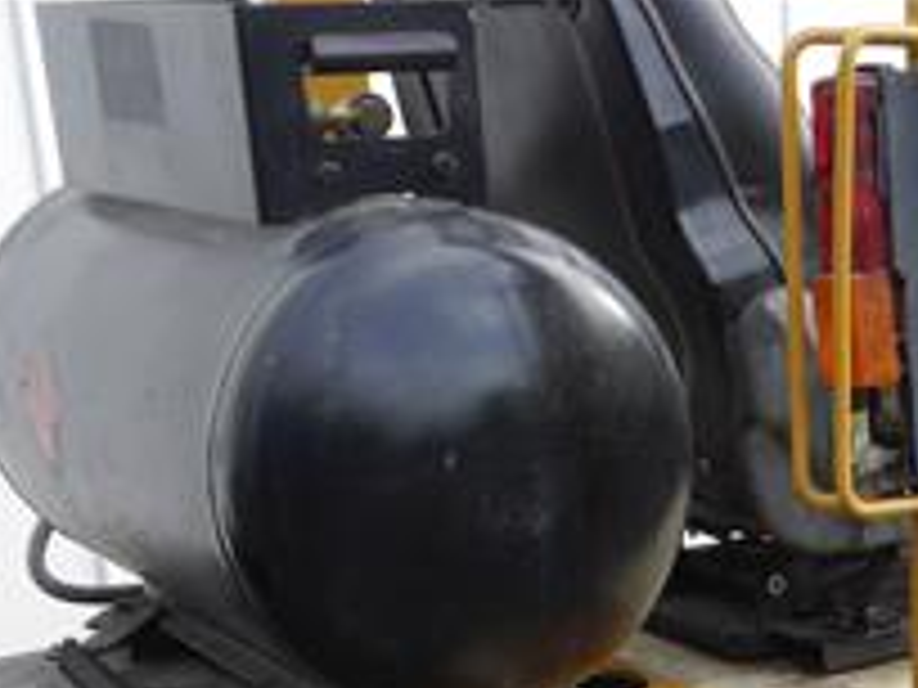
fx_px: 2493
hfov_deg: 20.1
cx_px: 970
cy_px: 1070
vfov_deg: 14.5
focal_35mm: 94
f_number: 5
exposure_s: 1/200
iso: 160
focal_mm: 15
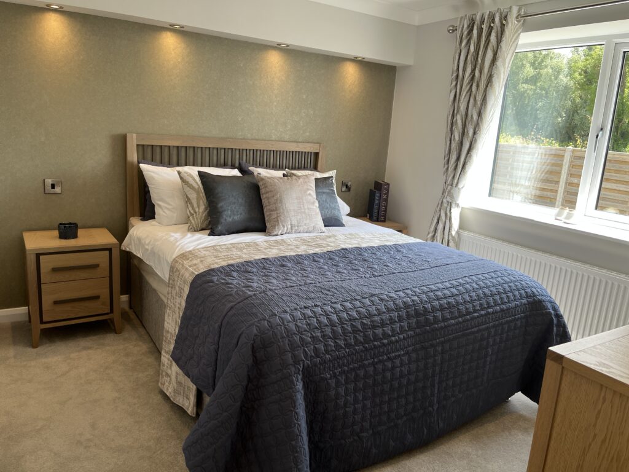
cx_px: 314
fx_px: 472
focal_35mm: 26
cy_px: 236
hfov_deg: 67.3
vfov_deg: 53.1
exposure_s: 1/143
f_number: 1.6
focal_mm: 5.1
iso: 32
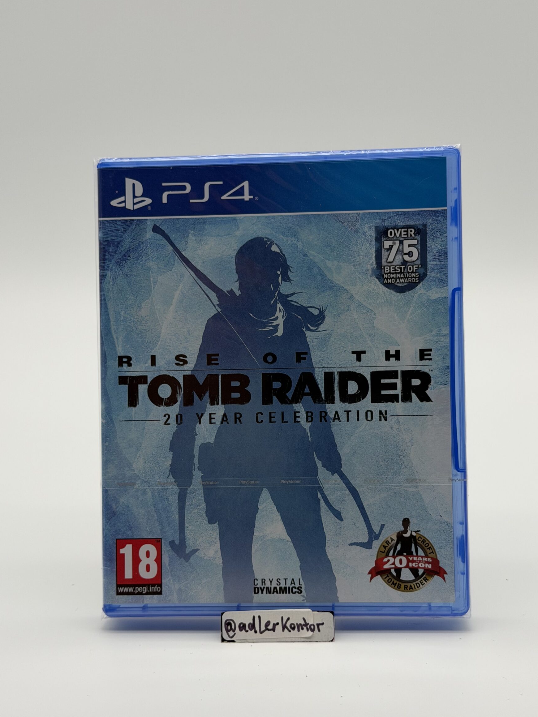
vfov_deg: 36.1
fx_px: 1098
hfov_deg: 27.5
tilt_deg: -12.6
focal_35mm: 53
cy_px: 392
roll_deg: +2.2
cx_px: 280
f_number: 1.78
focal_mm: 6.76
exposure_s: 1/681
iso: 100
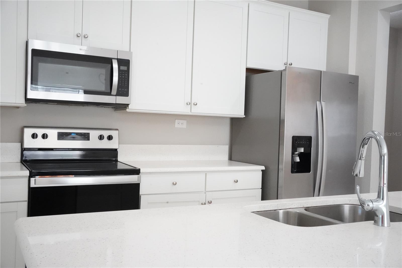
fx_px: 391
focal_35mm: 35
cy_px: 134
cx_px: 201
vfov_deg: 37.8
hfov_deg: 54.4
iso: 12800
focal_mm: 35
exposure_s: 1/60
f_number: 18
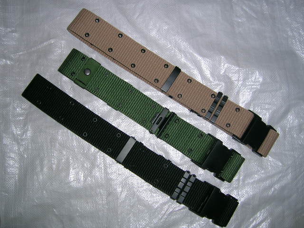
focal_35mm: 35
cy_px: 114
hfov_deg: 52.6
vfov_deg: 40.7
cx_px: 152
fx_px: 307
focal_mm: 5.4
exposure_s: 1/60.1
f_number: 2.8
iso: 50
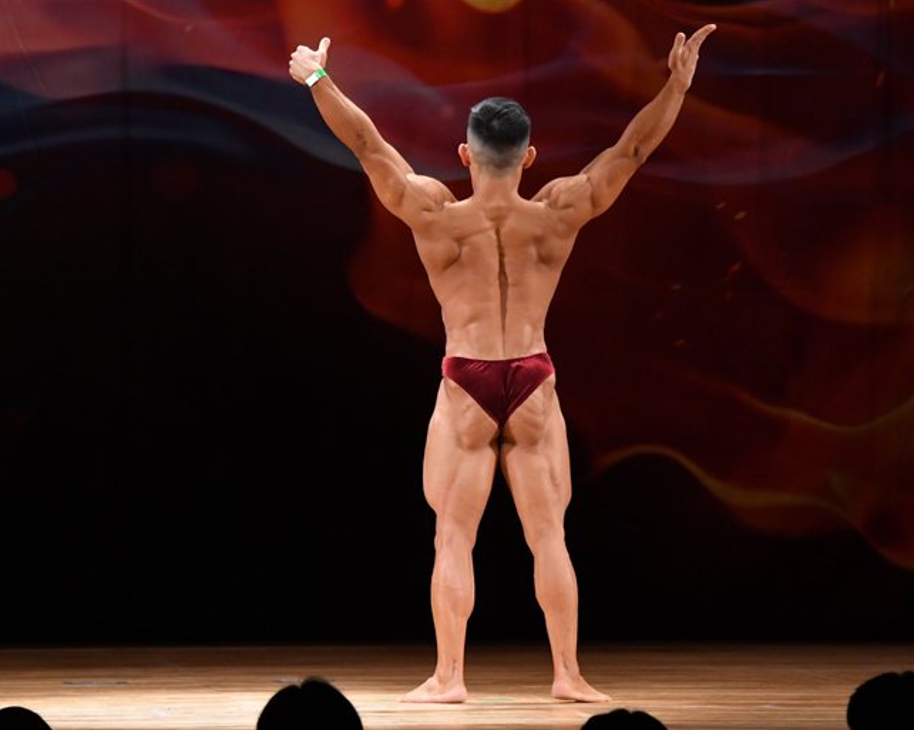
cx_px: 431
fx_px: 7814
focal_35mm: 289
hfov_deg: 6.7
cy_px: 366
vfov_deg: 5.4
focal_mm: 170
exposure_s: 1/400
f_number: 5.6
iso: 4000
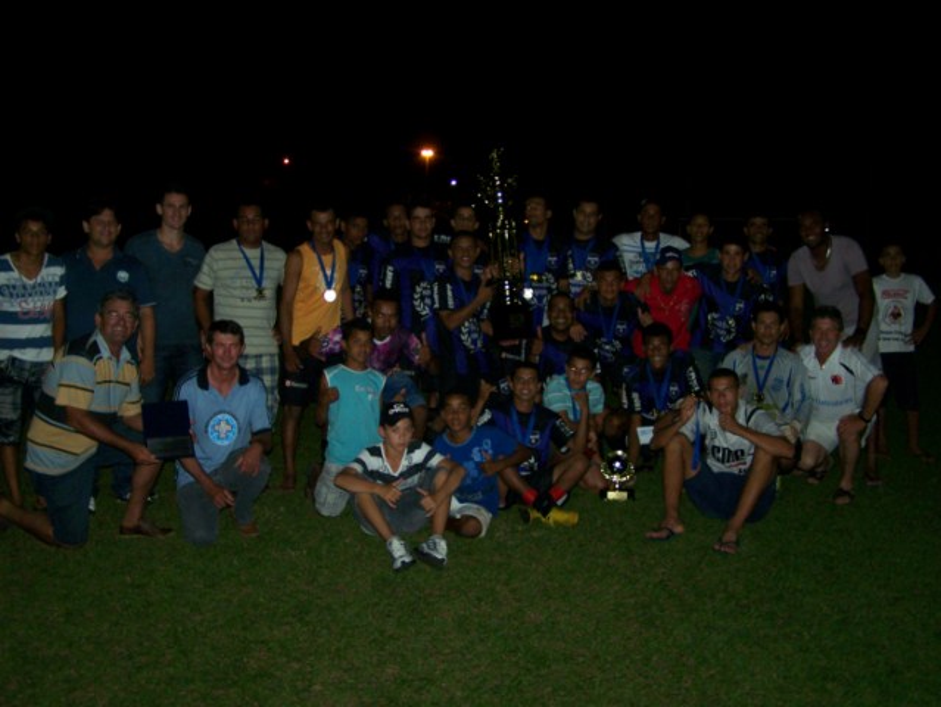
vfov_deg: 37.8
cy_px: 354
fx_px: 1034
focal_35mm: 38
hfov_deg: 49.0
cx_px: 470
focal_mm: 6.3
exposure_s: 1/60
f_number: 2.8
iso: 160
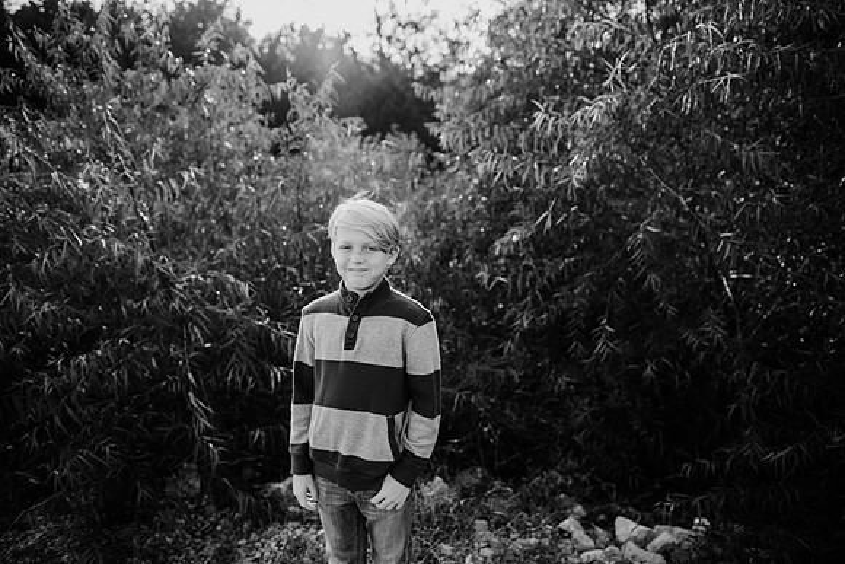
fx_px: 563
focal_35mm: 24
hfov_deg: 73.7
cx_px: 422
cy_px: 282
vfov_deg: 53.2
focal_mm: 24
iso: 200
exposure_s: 1/1250
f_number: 2.5
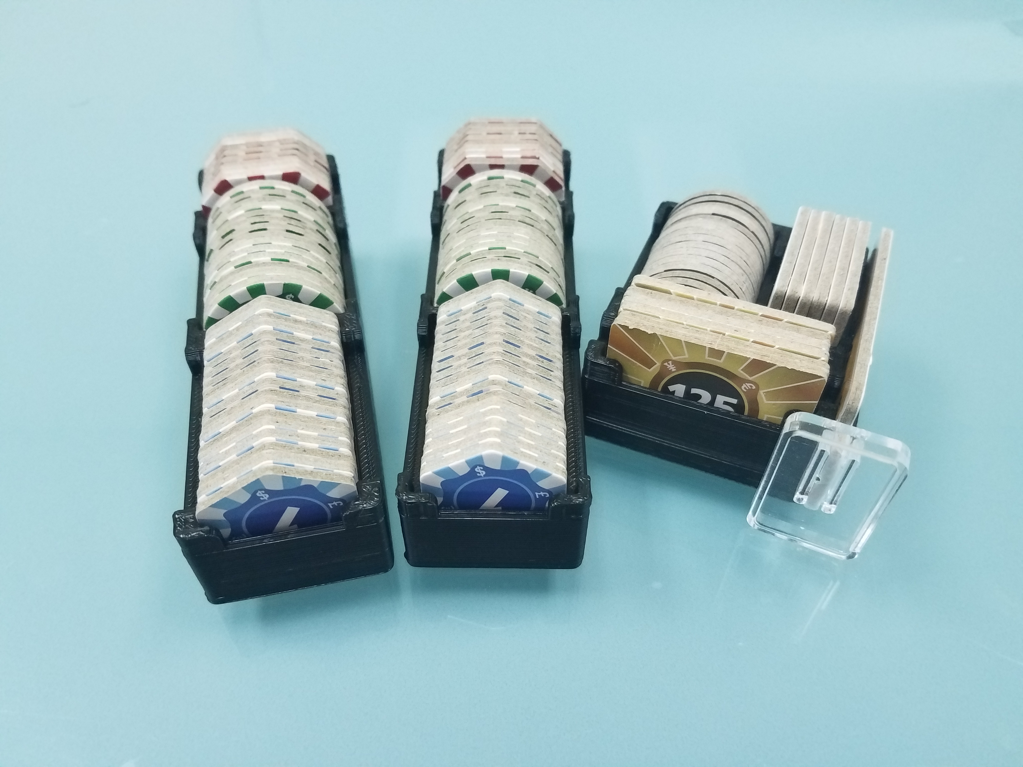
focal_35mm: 26
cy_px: 384
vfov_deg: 53.1
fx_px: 768
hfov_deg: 67.3
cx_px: 512
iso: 500
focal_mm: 4.2
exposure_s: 1/60
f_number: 1.7
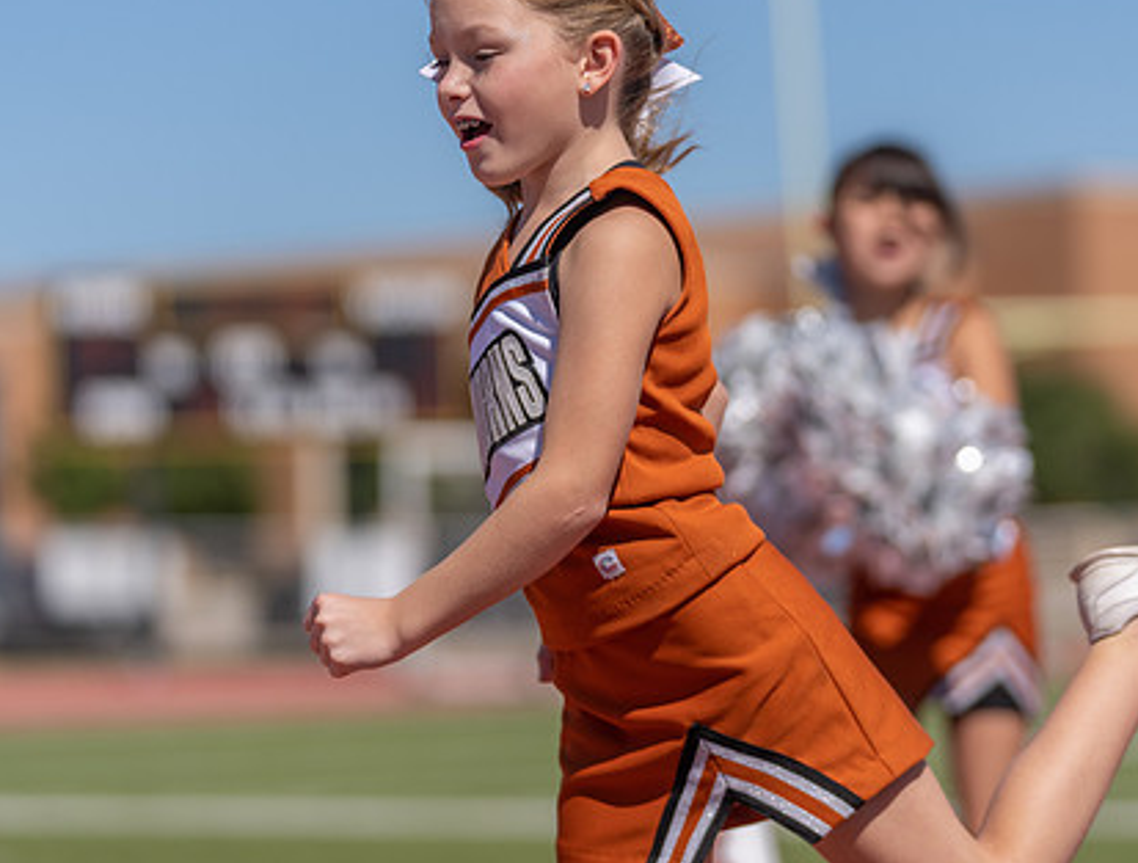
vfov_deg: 7.5
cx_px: 642
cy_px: 369
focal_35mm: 199
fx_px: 6567
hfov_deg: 9.9
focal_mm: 130
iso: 100
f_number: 2.8
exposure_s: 1/3200
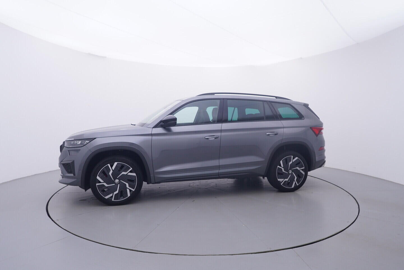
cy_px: 135
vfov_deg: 56.2
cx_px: 202
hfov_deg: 77.3
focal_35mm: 22
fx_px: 253
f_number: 5
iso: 200
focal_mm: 15
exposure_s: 1/80
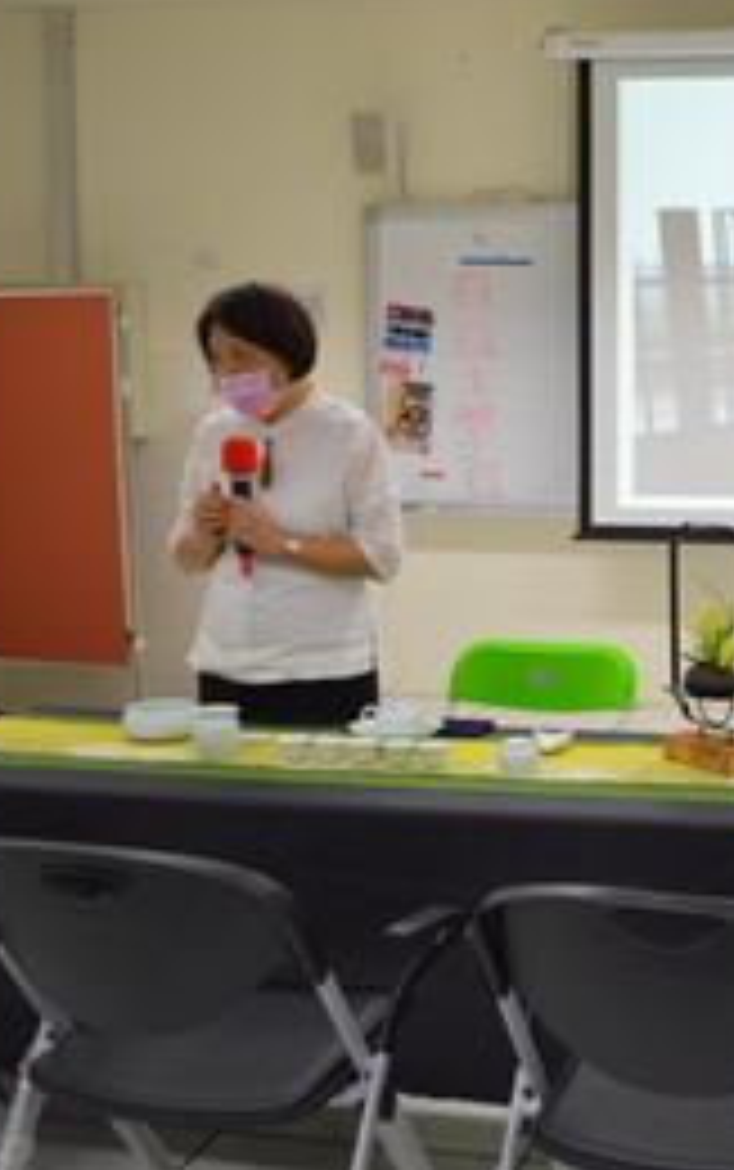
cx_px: 761
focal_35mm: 47
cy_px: 576
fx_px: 1501
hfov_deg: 25.9
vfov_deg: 42.6
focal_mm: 20
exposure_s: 1/60
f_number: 3.8
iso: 500
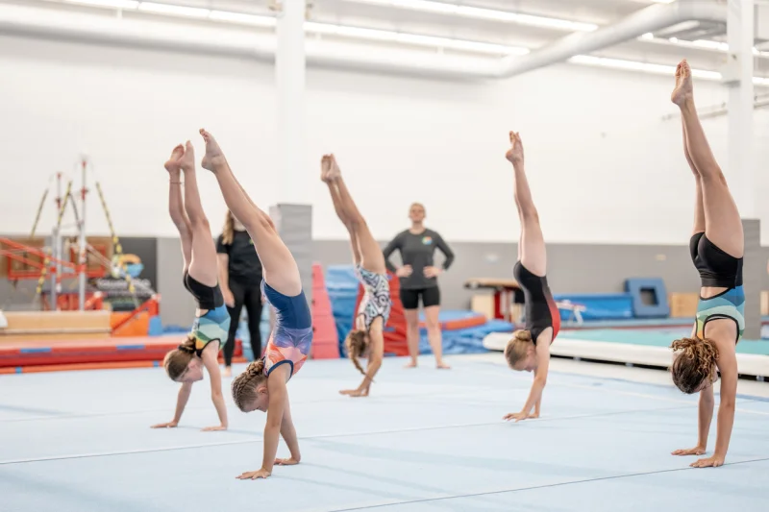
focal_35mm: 50
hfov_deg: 39.6
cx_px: 384
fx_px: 1068
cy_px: 256
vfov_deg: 27.0
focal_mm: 50
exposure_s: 1/1000
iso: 200
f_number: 1.2
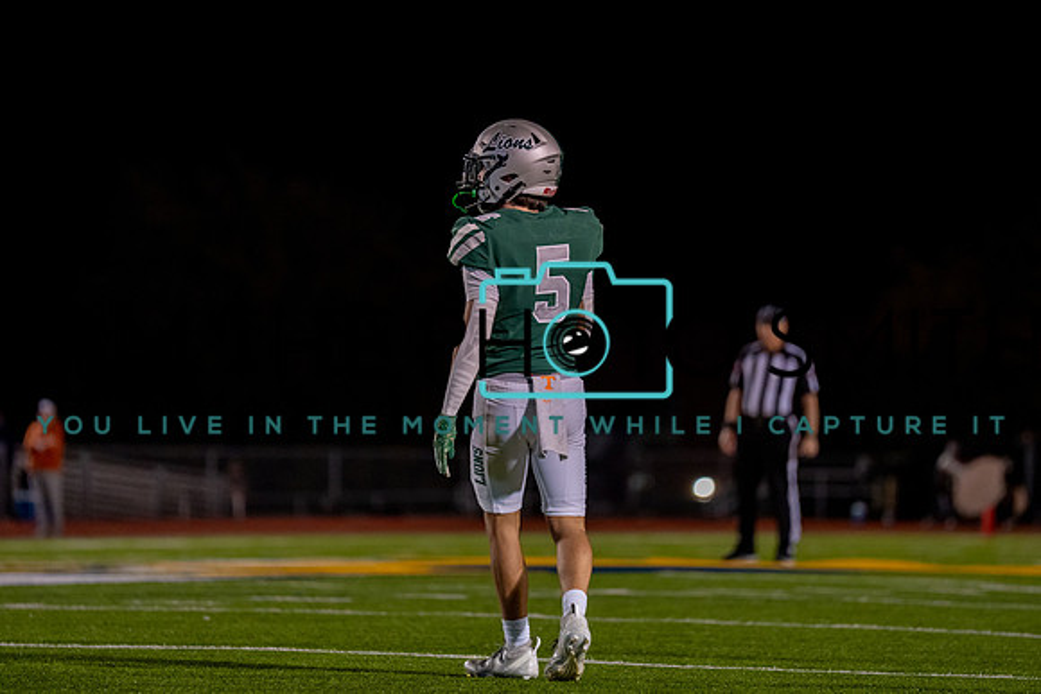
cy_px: 319
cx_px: 514
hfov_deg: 9.0
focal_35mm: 230
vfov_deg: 6.0
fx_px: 6648
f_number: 2.8
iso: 3200
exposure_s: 1/1000
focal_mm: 200
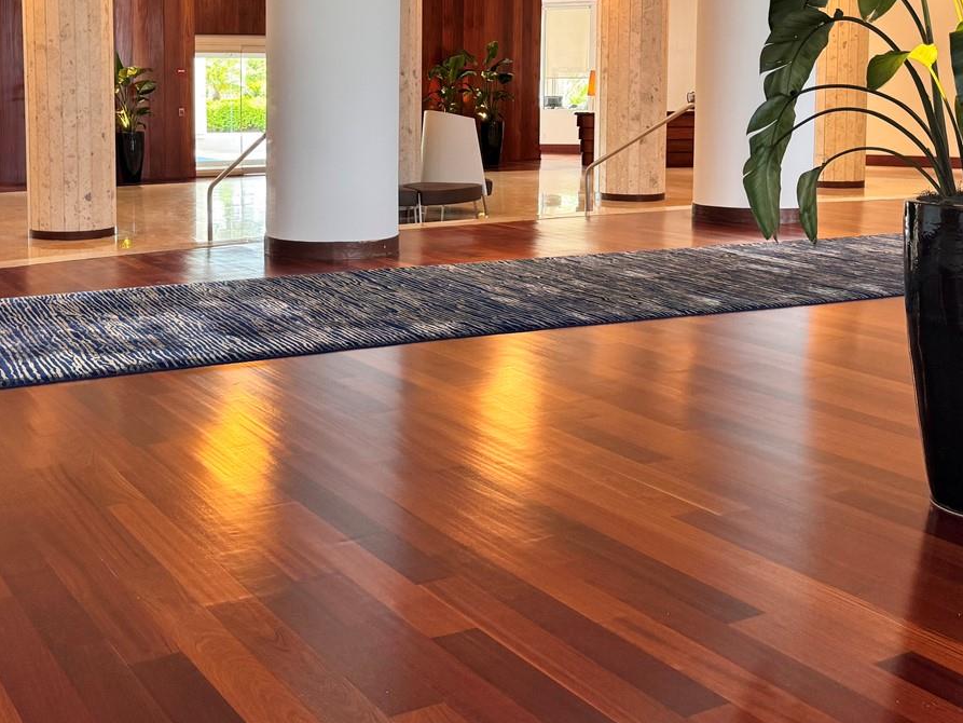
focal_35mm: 43
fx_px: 1196
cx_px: 308
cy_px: 162
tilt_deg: -5.1
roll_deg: +0.2
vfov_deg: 32.8
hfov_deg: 43.1
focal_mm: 6.76
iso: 125
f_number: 1.78
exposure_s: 1/60
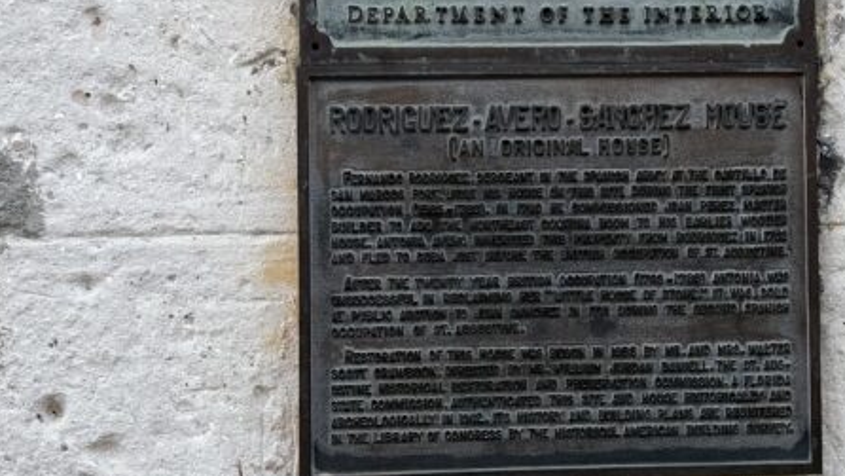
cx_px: 599
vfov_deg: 20.0
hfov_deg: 34.4
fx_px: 1345
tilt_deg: +2.3
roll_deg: +2.1
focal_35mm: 60
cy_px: 171
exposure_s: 1/840
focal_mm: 6.76
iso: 80
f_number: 1.78
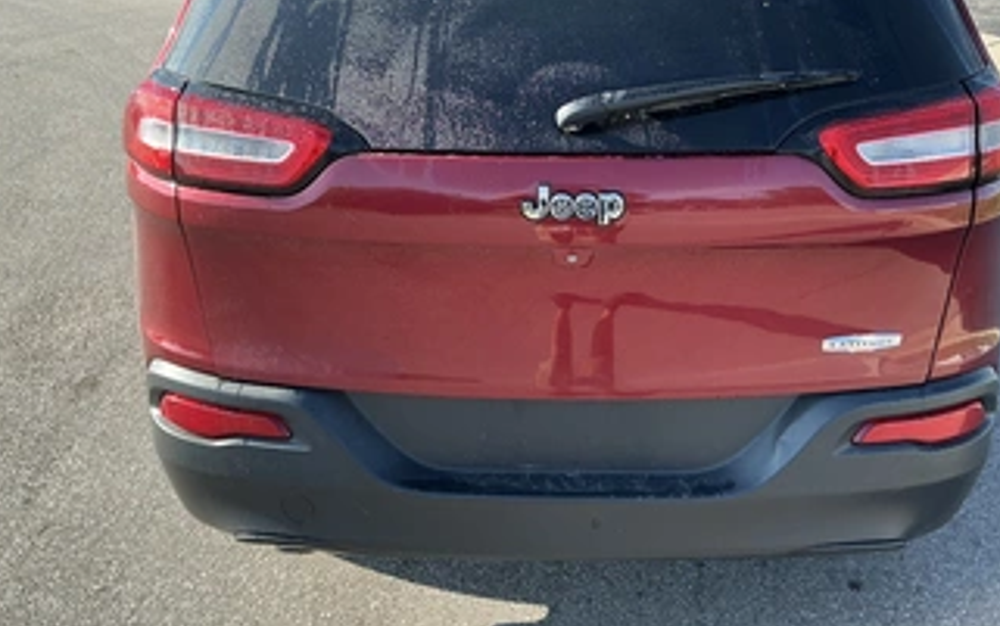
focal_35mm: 37
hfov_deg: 52.7
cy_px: 330
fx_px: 1009
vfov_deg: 34.5
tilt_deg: -26.2
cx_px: 526
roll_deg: +0.3
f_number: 1.8
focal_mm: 3
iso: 25
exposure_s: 1/386
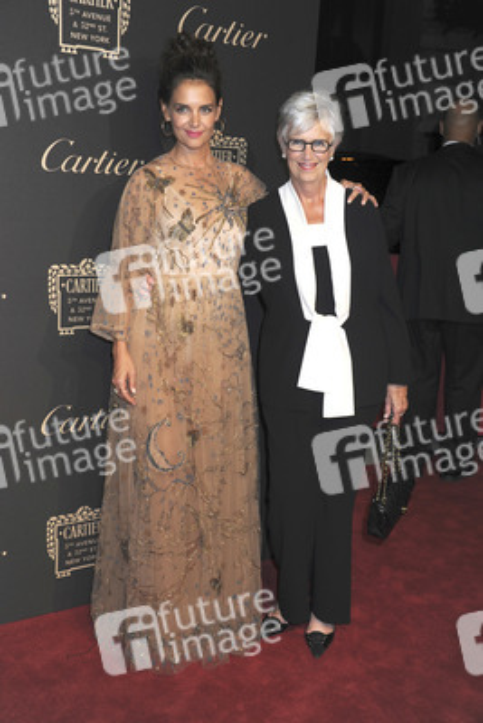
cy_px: 362
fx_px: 965
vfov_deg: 41.1
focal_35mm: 48
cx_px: 242
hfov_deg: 28.1
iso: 500
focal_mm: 48
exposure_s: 1/250
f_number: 7.1
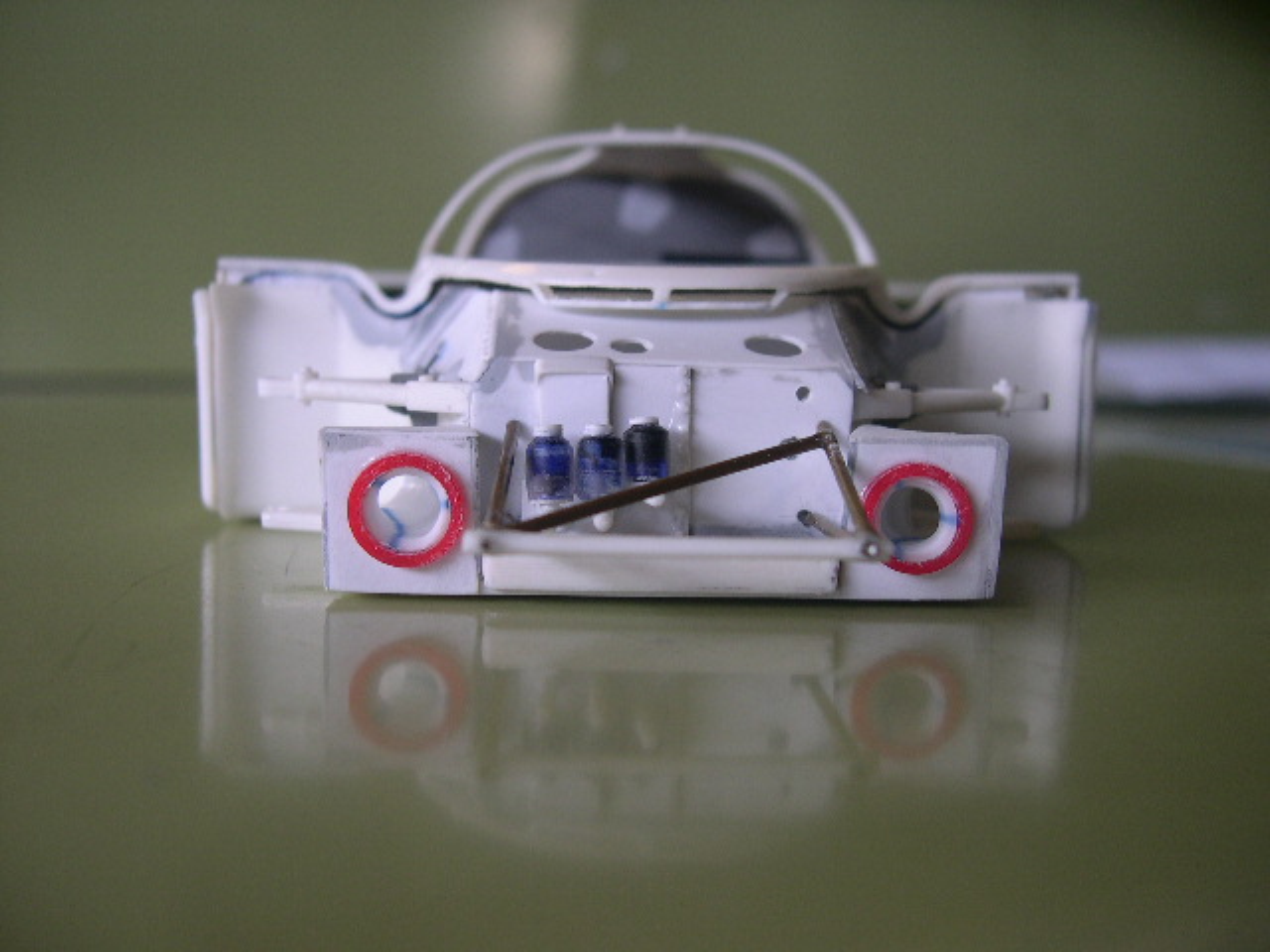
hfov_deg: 49.0
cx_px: 635
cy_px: 476
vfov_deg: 37.7
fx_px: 1394
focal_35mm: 38
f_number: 2.8
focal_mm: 8
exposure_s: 1/48
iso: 100
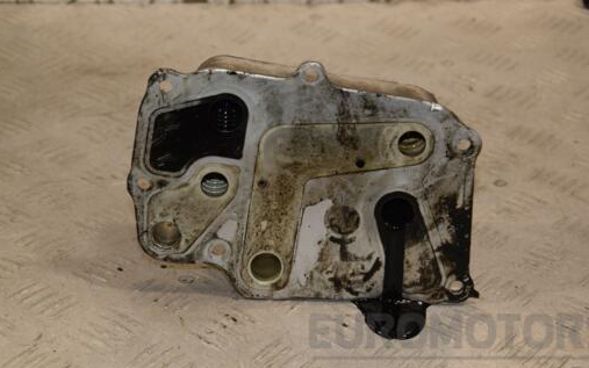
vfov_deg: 13.9
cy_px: 176
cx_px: 287
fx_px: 1509
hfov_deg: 22.1
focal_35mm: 94
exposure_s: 1/200
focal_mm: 52
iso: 800
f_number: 6.3
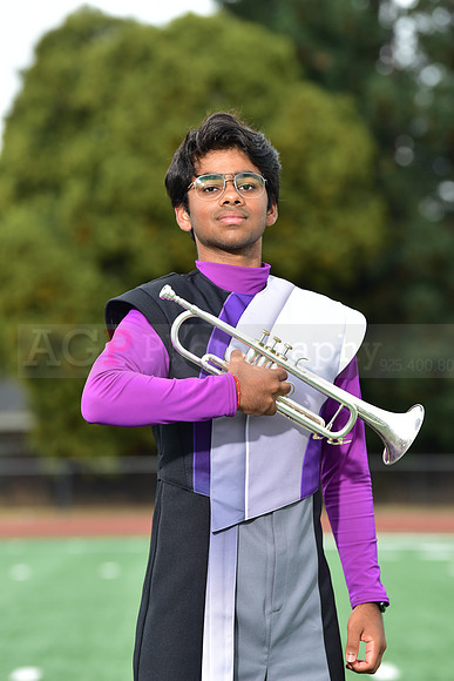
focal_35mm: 165
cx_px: 227
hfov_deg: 8.3
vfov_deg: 12.4
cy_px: 340
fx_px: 3119
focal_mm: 165
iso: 500
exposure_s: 1/125
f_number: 4.5
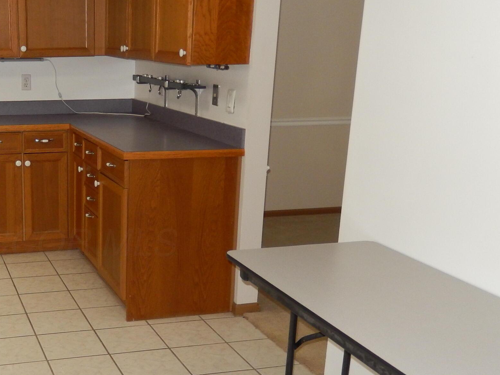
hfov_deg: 37.8
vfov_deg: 30.1
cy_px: 243
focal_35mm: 48
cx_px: 82
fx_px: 693
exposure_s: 1/30
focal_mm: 4.5
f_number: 3.4
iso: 220
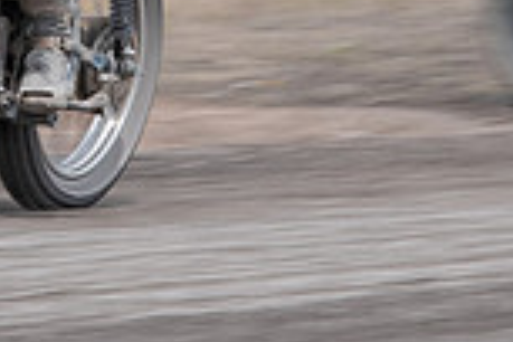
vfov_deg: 1.0
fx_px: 19521
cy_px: -110
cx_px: 17
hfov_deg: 1.5
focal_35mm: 1370
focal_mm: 200
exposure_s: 1/200
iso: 200
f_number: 8
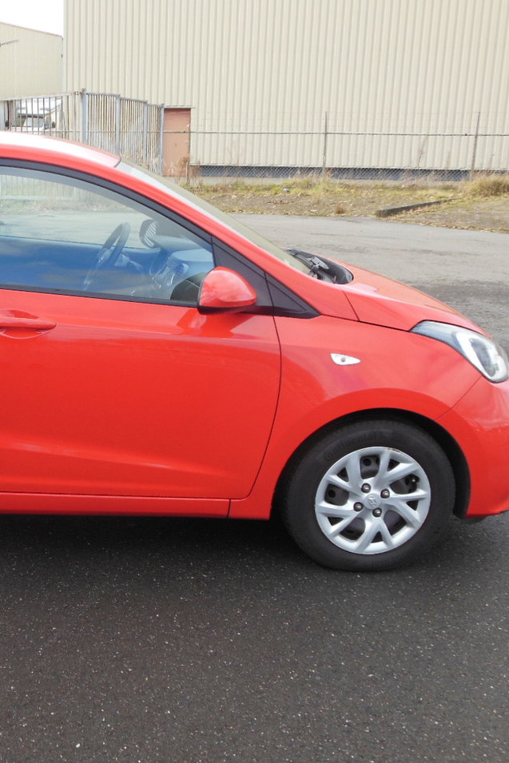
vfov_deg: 42.7
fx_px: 975
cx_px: 33
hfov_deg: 28.0
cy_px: 382
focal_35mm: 46
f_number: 3.5
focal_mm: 6
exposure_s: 1/320
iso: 125
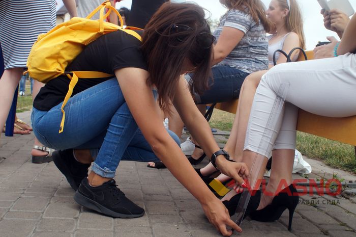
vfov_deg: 31.8
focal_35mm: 42
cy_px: 118
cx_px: 178
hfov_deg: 46.4
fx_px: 415
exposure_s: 1/125
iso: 100
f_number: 6.3
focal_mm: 28
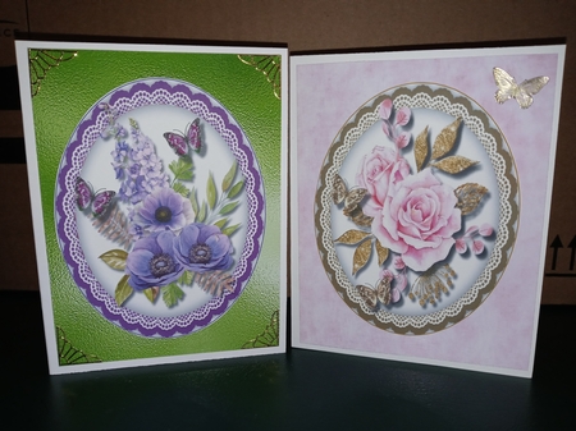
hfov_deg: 63.5
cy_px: 216
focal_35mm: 28
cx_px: 288
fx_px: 466
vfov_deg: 49.7
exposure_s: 1/120
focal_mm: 3.61
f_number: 1.8
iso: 150
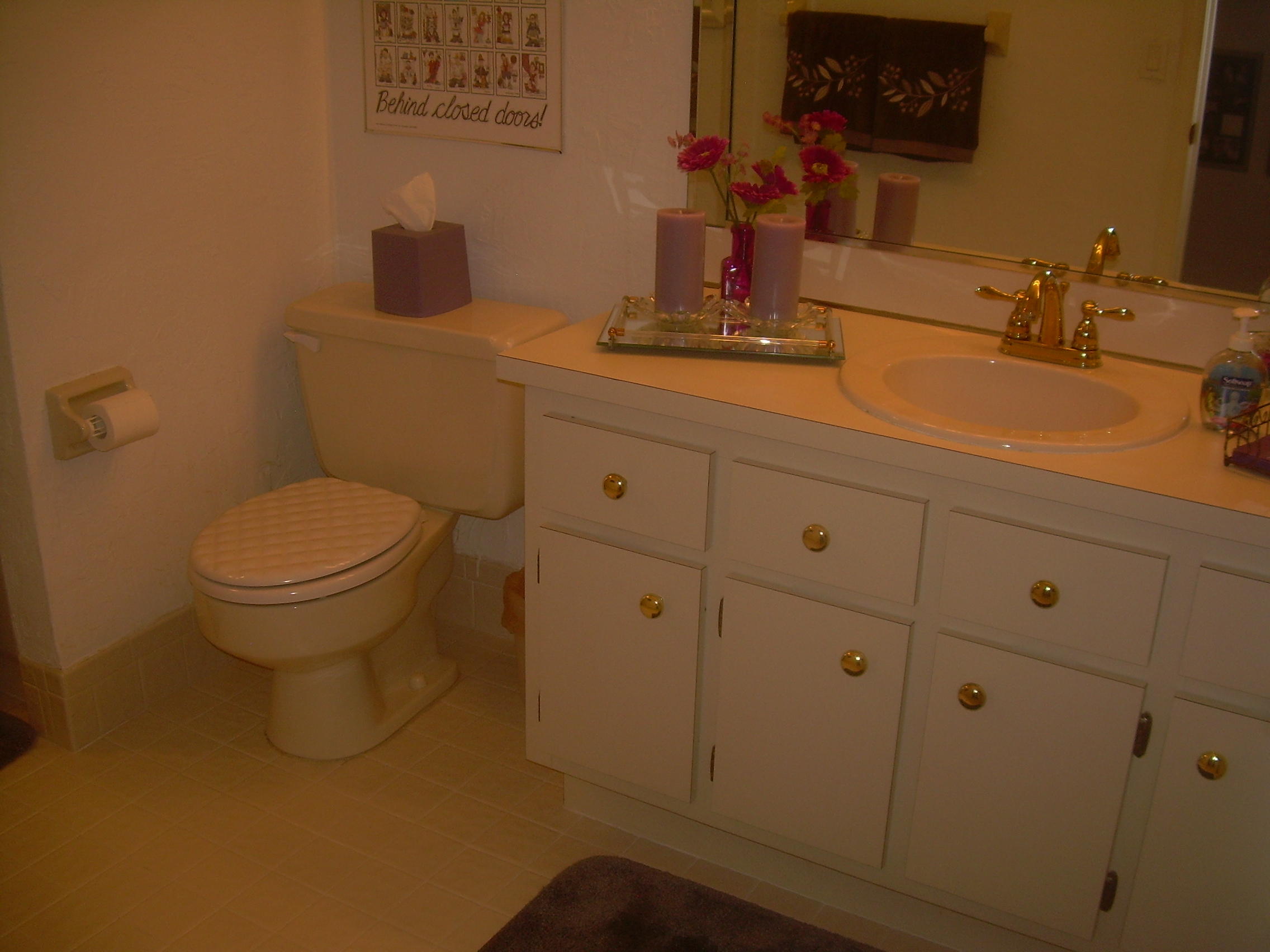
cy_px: 476
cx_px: 635
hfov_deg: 49.0
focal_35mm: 38
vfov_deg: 37.7
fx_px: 1394
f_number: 2.8
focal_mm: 6.3
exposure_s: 1/60
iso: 50
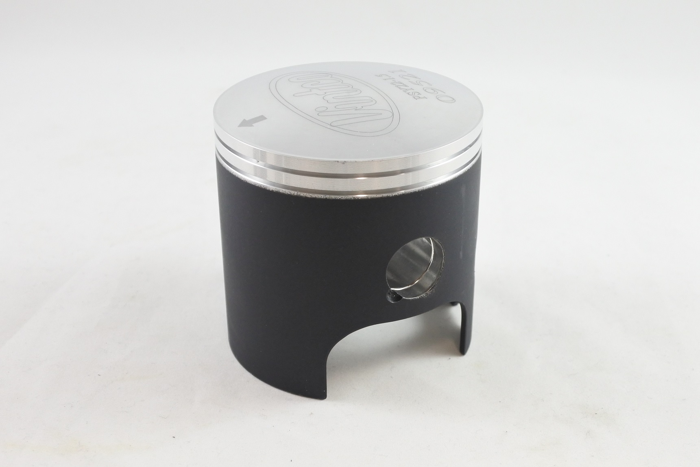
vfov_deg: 35.1
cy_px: 234
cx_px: 350
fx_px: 739
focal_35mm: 38
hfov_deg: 50.7
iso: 500
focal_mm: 14.3
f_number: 4
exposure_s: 1/125
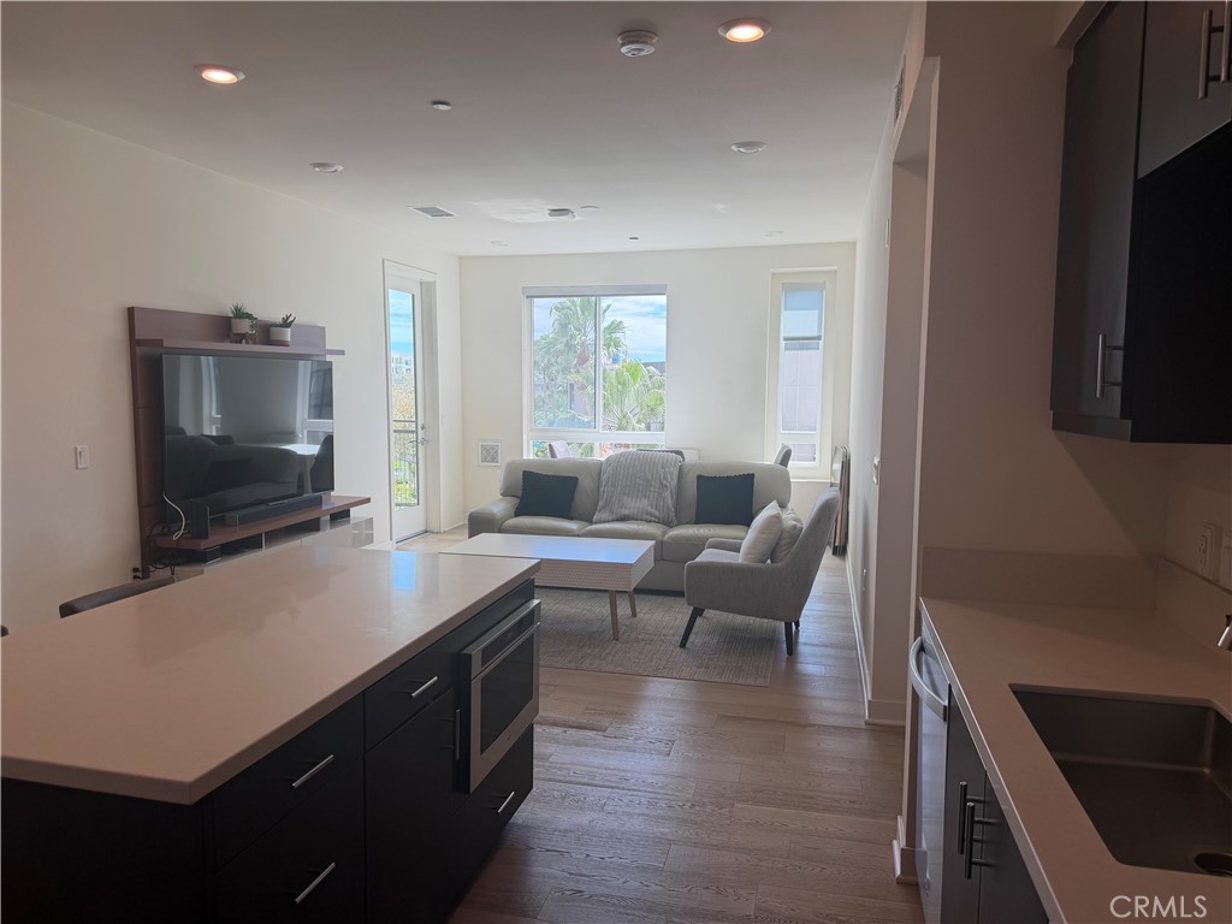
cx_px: 616
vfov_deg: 56.8
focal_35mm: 24
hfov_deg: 71.6
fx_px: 854
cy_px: 462
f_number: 1.78
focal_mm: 6.76
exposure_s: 1/453
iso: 80
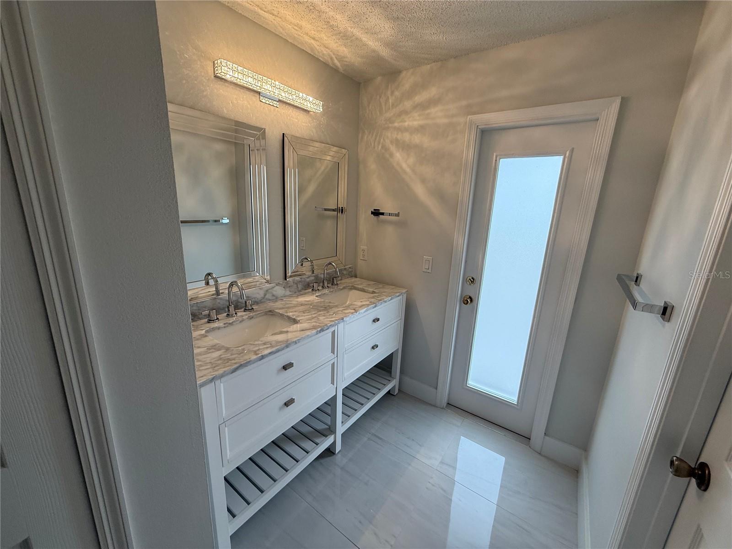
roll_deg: -2.6
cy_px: 274
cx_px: 366
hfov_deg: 102.1
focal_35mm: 14
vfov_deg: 85.7
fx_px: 296
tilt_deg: -12.2
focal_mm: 2.22
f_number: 2.2
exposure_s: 1/120
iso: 125
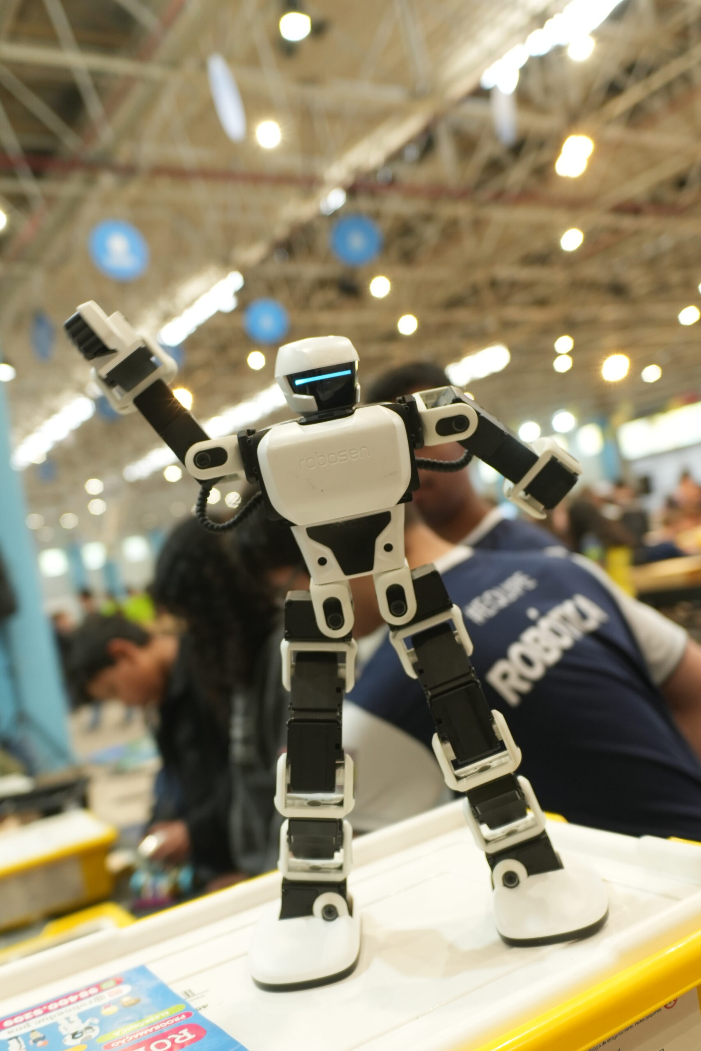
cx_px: 350
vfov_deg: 61.9
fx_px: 876
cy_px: 526
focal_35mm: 30
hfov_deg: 43.6
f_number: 2.8
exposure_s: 1/125
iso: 640
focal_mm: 20
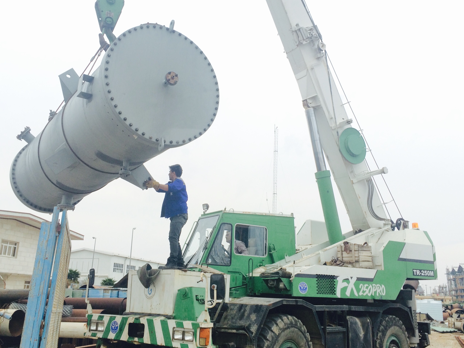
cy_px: 146
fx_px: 496
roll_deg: -2.7
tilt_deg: +16.8
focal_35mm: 37
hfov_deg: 50.1
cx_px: 233
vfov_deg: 38.6
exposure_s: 1/124
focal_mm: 4.15
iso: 32
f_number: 2.2
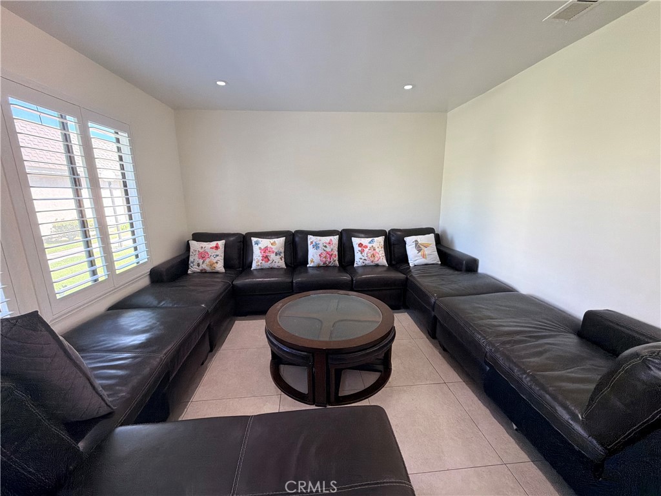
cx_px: 330
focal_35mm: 14
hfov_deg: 102.1
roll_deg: +1.4
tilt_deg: -11.7
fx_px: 267
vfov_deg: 85.7
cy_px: 248
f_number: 2.2
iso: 200
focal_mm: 2.22
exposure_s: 1/120
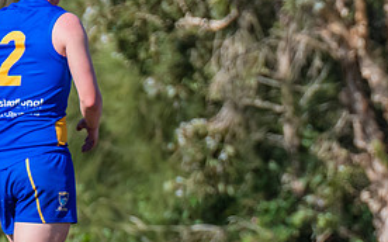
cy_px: 220
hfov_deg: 1.3
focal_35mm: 1560
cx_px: 659
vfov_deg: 0.8
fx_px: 16482
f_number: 8
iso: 800
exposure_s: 1/2000
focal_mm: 420
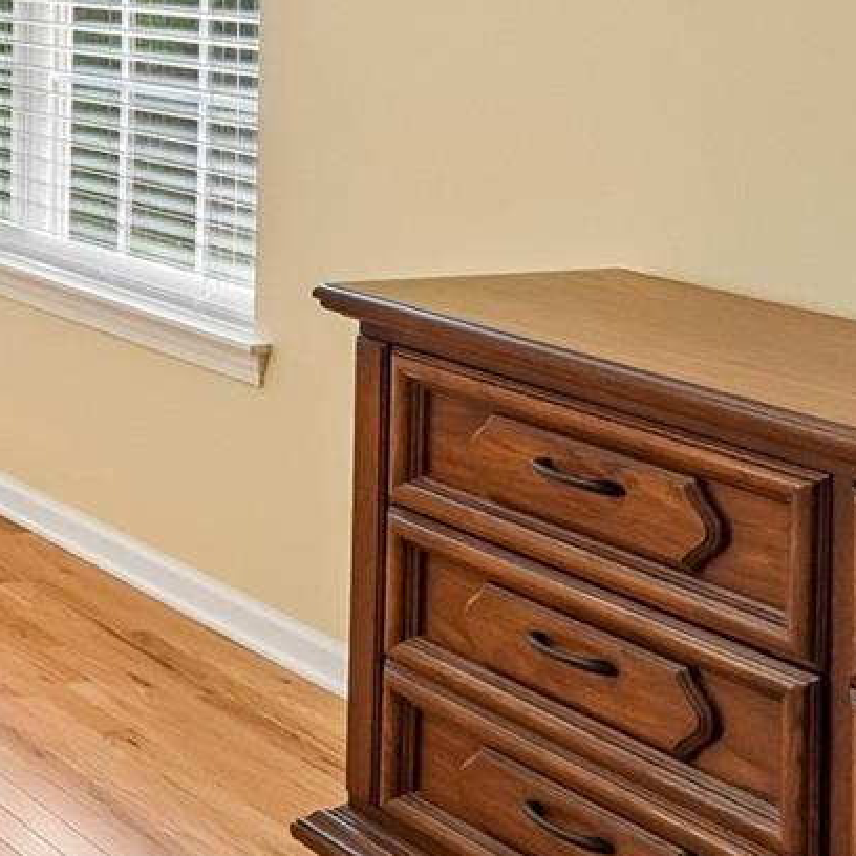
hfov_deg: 18.3
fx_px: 1791
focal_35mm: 64
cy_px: -47
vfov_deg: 25.3
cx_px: -843
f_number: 8
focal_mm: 10
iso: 250
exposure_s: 1/30
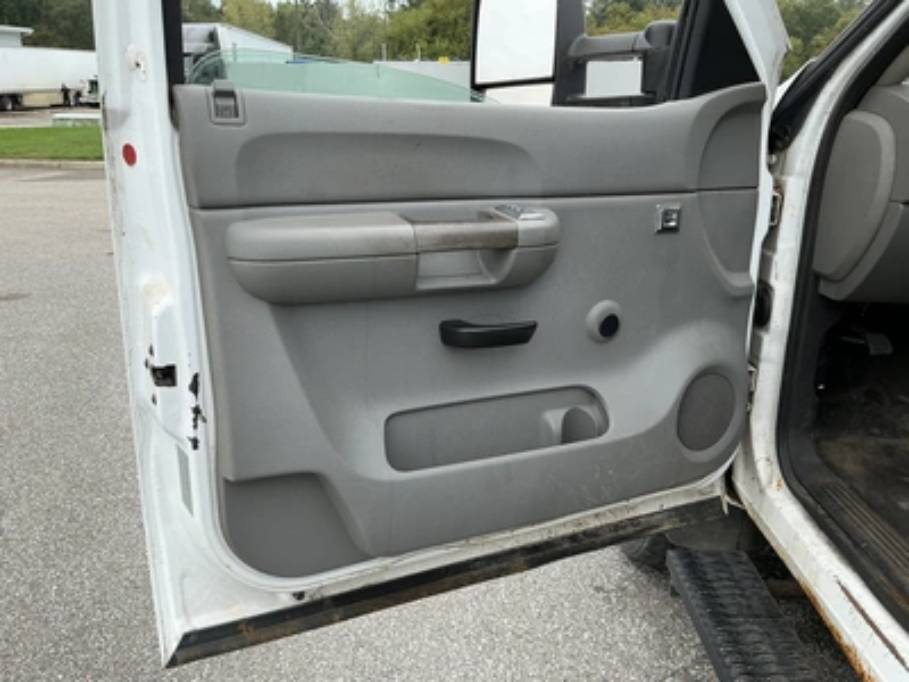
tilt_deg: -18.2
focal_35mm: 28
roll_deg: -0.4
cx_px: 454
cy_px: 341
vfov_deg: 49.7
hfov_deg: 63.4
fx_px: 735
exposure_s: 1/422
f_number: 1.8
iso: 25
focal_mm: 3
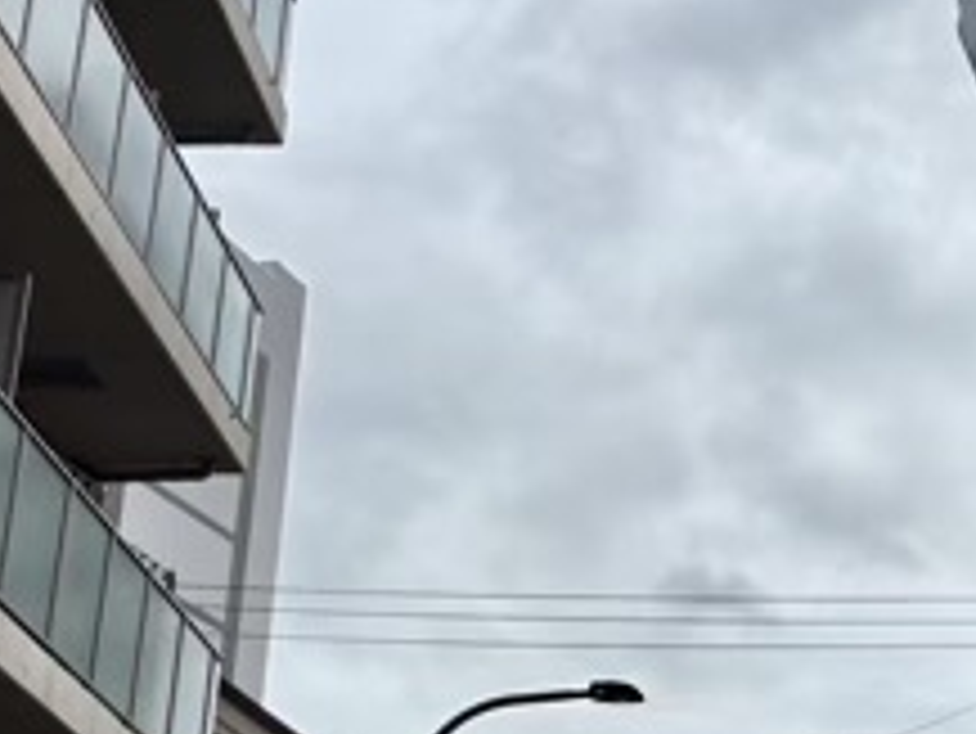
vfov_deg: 17.6
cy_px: 399
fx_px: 2370
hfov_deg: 22.8
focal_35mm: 84
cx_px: 828
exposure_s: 1/6711
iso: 50
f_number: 1.6
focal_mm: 5.96
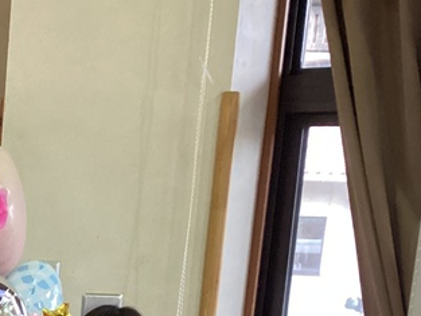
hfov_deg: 18.2
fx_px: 1205
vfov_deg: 14.0
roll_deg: -3.3
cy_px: 480
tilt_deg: -11.0
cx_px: -161
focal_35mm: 99
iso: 320
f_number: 2.4
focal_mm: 3.3
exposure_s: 1/60
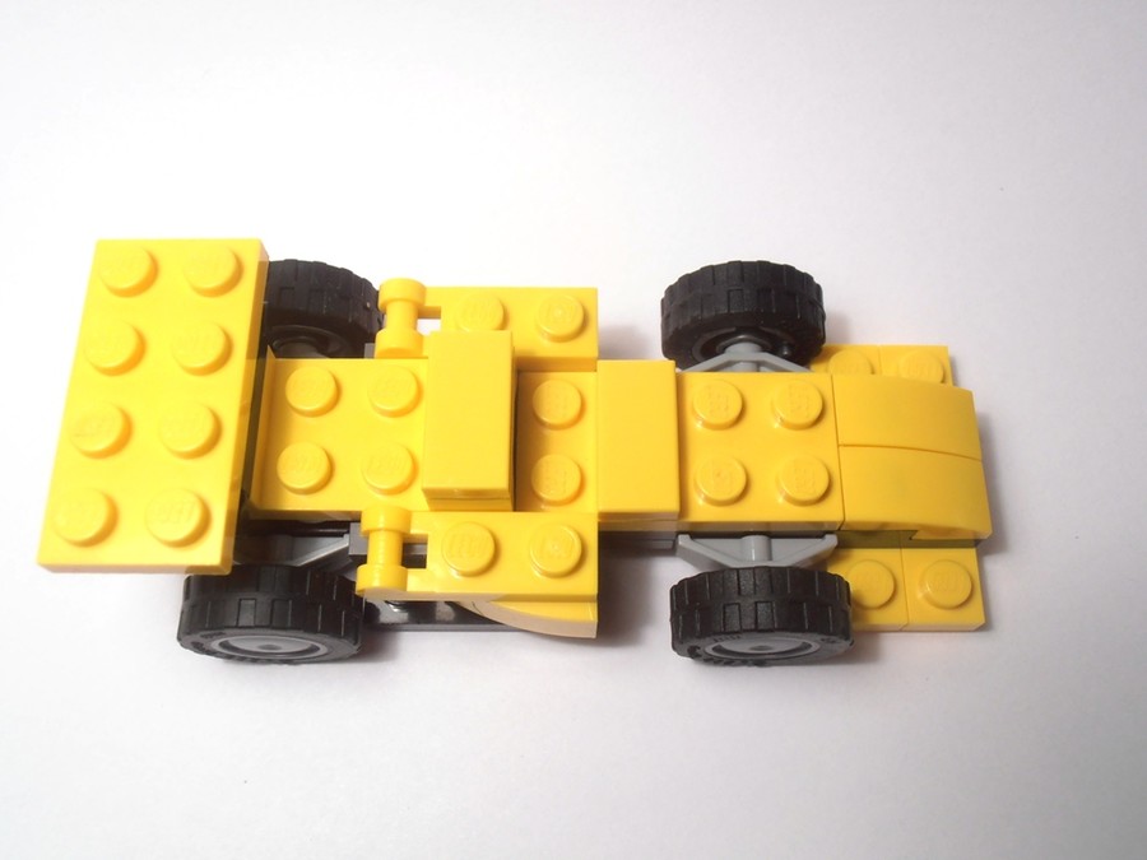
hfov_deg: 50.1
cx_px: 574
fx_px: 1226
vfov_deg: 38.7
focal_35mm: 37
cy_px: 430
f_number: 3.9
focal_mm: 6.61
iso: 80
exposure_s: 1/60
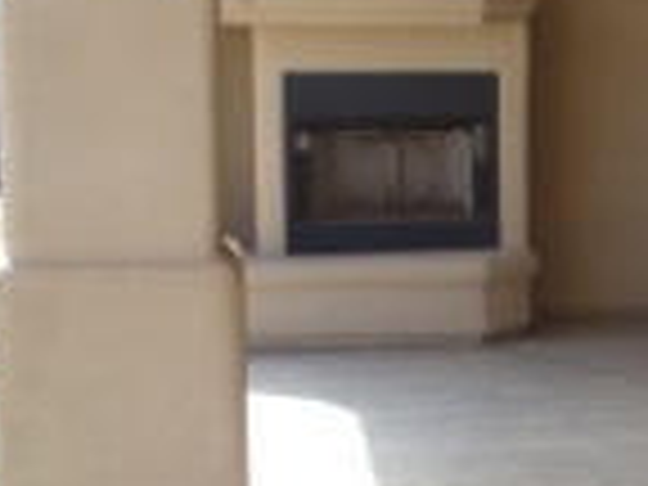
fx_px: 2209
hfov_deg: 15.5
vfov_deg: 12.5
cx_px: 950
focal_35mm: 118
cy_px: 400
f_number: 2.9
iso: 50
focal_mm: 6.3
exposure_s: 1/234
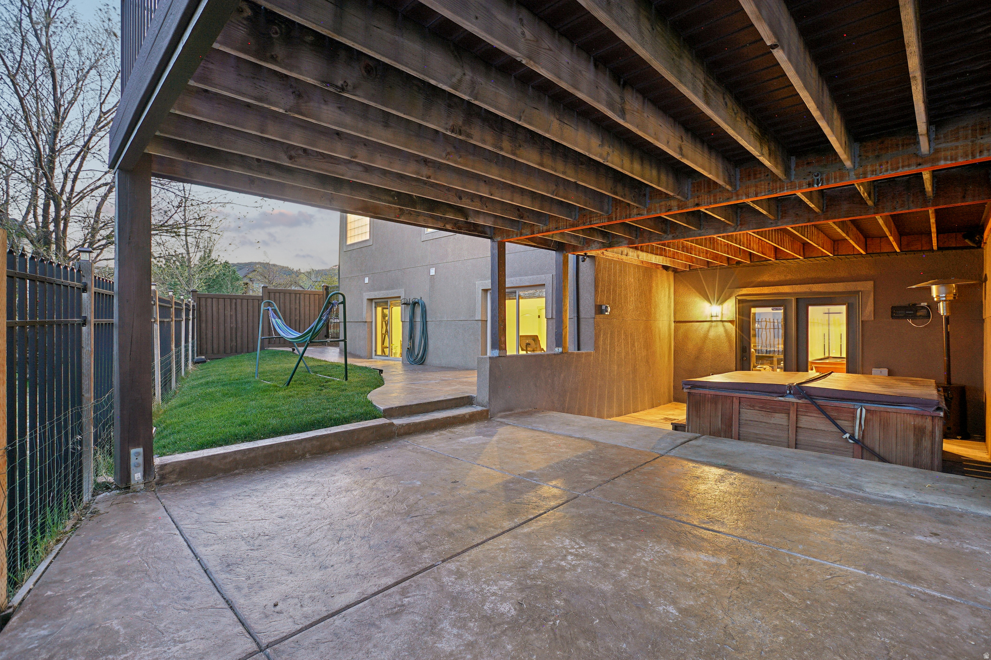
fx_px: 468
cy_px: 330
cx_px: 496
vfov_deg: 70.4
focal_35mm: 17
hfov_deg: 93.3
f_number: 8
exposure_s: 3.2
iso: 200
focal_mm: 17
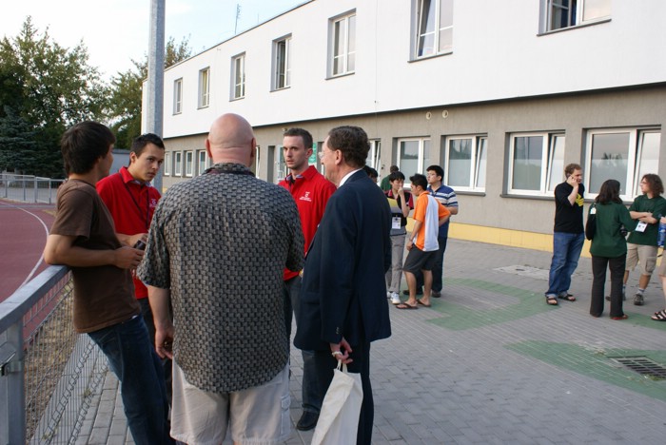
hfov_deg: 61.9
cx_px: 333
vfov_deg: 43.7
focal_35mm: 30
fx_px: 555
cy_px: 222
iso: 100
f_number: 5.6
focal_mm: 20
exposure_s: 1/40
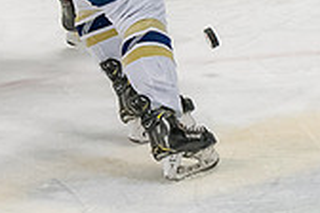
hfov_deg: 5.0
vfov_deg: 3.3
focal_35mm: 416
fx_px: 3697
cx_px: 204
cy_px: -91
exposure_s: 1/800
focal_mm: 70
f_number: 3.5
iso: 2500
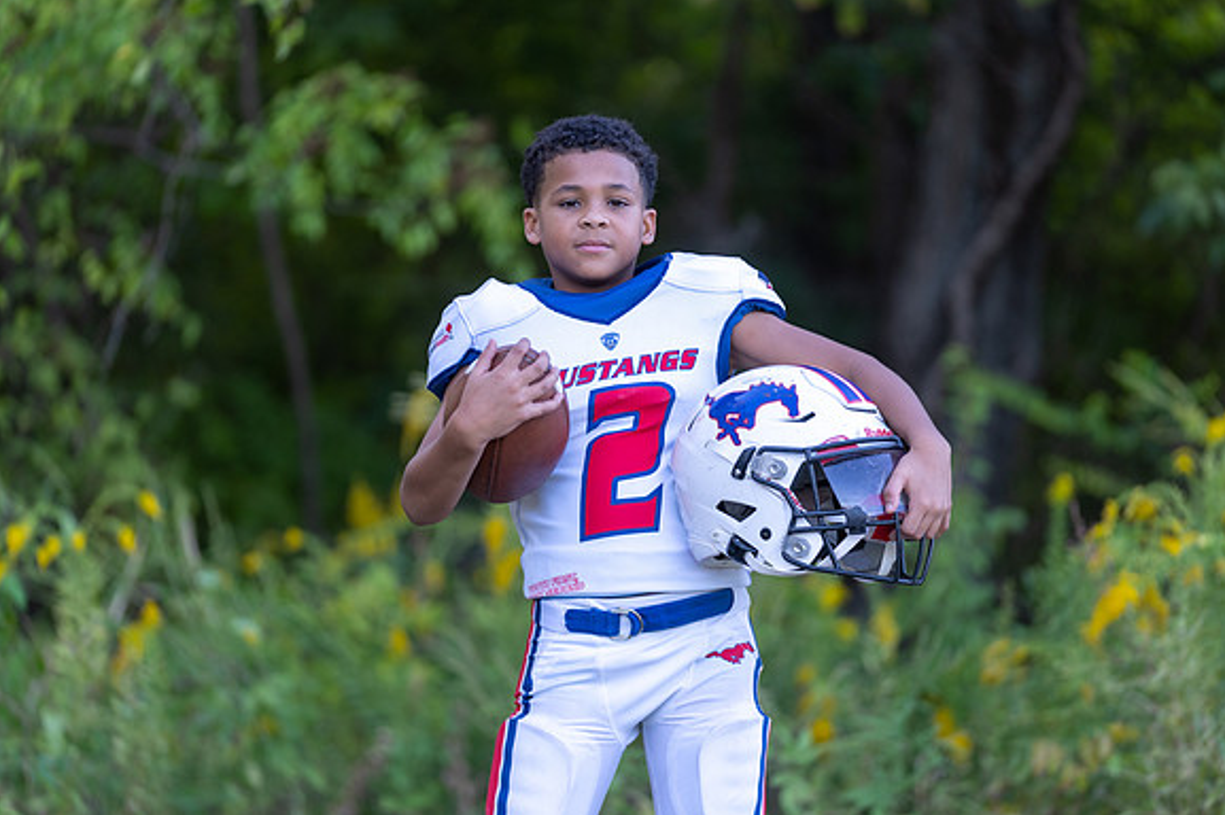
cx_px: 614
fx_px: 5407
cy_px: 406
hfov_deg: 12.9
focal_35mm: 159
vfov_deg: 8.6
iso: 320
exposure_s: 1/320
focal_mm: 158
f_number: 2.8
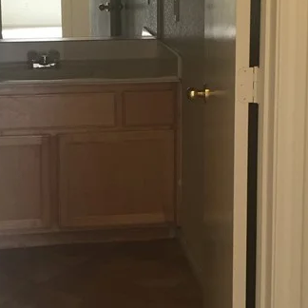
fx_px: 815
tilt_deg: -9.0
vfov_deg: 21.2
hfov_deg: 21.4
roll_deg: +1.3
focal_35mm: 81
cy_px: 80
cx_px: 142
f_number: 2.2
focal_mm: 4.15
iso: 80
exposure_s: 1/30
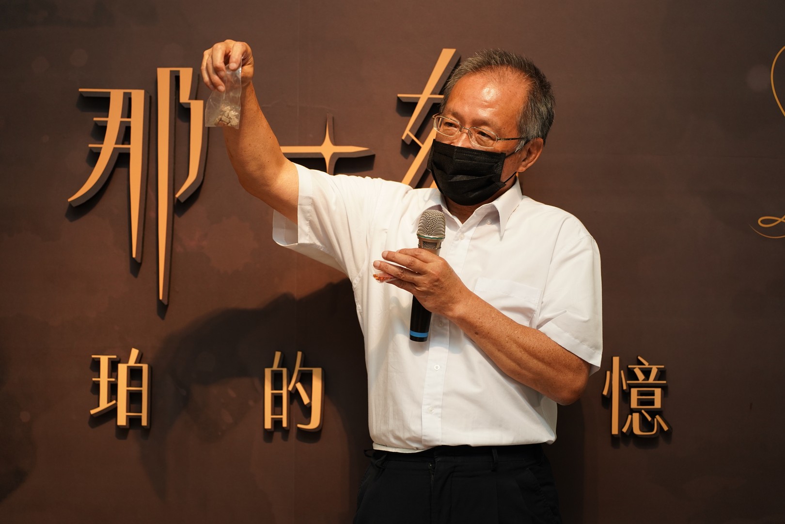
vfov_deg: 14.6
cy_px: 262
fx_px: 2050
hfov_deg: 21.7
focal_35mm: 94
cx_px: 392
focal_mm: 94
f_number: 2.8
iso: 800
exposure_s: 1/160
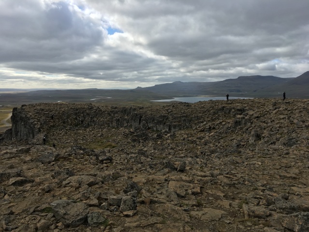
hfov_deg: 61.7
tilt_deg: -6.1
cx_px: 154
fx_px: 259
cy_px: 116
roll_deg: +1.0
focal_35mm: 29
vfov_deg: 48.2
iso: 25
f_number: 2.2
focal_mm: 4.15
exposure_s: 1/1350
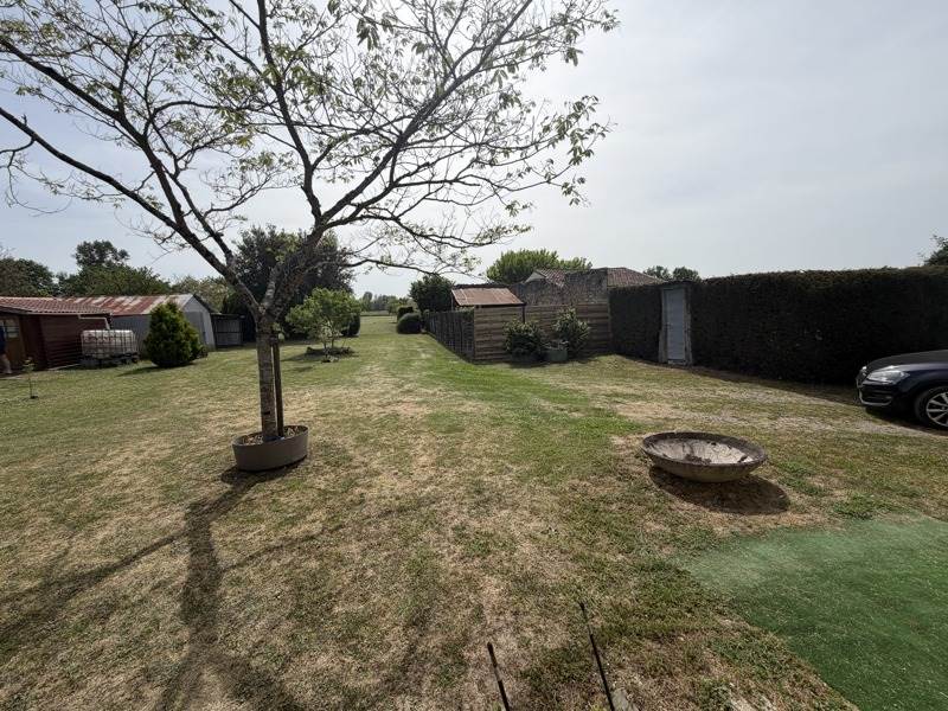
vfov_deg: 85.7
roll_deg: +2.8
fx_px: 383
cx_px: 474
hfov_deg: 102.1
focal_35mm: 14
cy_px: 356
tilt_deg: -9.1
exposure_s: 1/1745
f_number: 2.2
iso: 20
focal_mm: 2.22
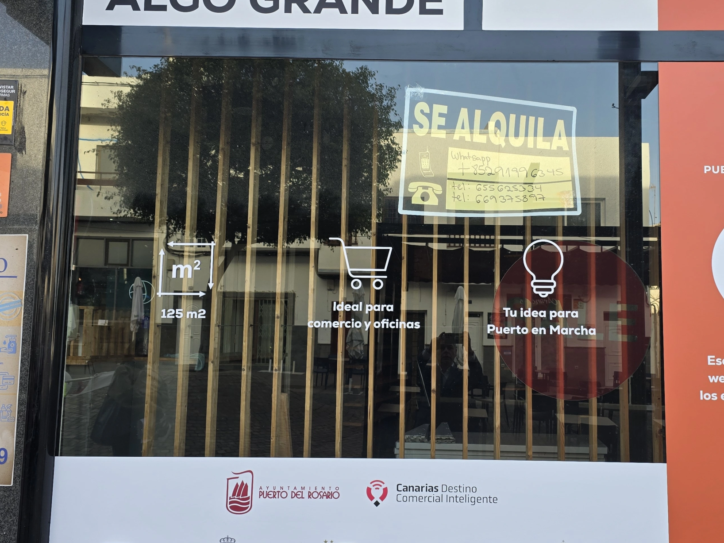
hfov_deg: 50.9
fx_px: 753
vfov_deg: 39.6
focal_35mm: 36
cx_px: 447
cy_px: 248
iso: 32
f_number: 1.7
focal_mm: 6.3
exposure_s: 1/180
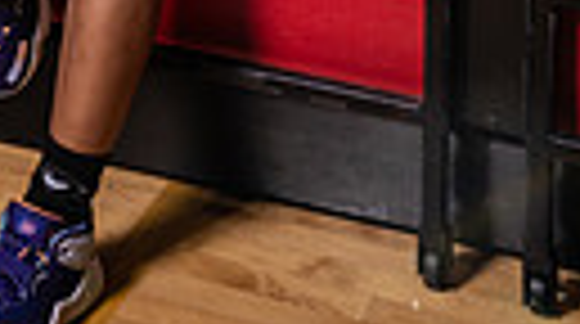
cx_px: -58
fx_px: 2195
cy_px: -549
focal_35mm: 143
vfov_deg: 7.6
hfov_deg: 14.7
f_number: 7.1
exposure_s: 1/250
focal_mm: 39
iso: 320
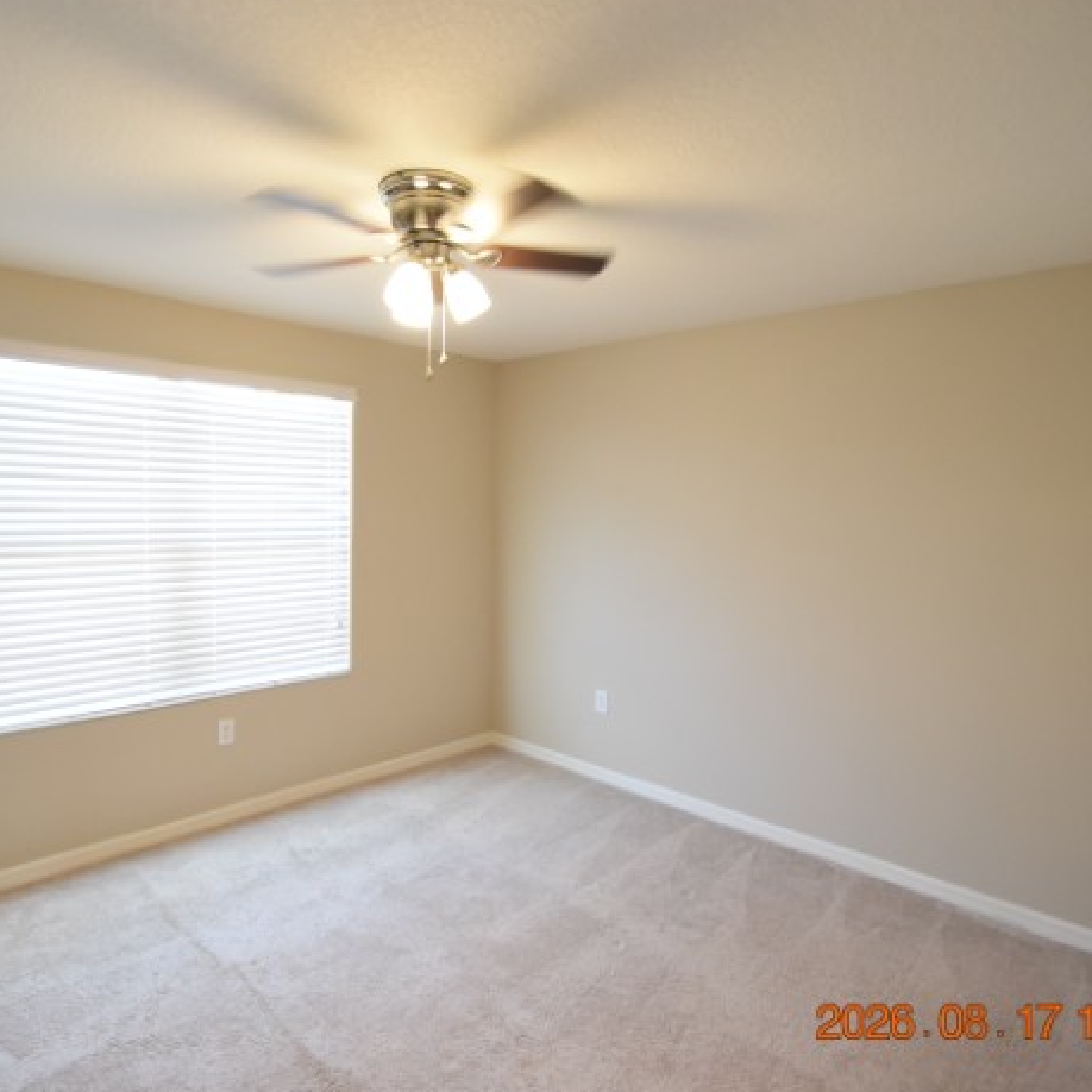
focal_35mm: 20
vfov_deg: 74.8
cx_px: 502
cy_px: 538
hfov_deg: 74.7
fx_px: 714
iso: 1400
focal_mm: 10
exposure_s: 1/60
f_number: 3.5
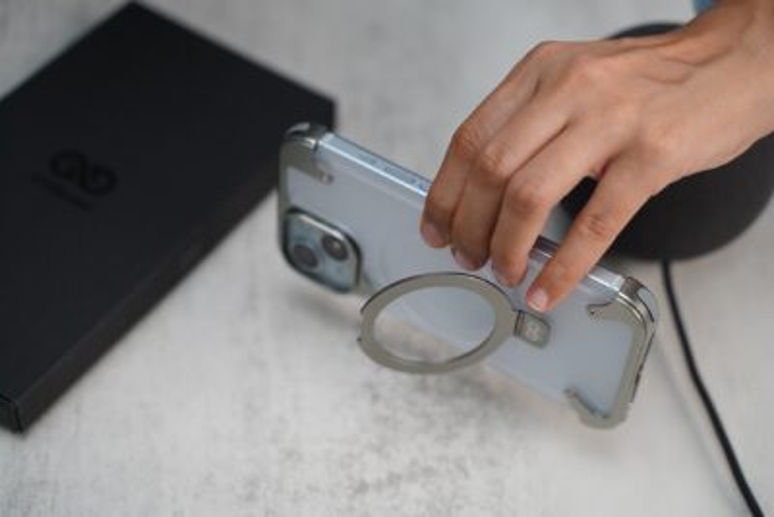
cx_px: 387
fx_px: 1419
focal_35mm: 66
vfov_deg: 20.6
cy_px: 258
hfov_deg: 30.5
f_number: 3.5
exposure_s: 1/160
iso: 1600
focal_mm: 66
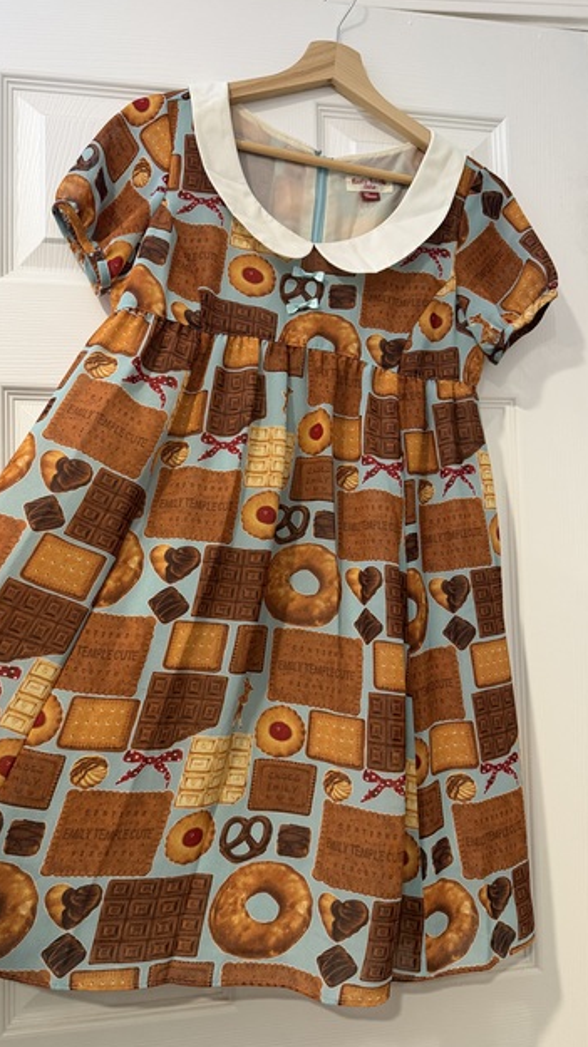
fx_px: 749
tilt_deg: +2.4
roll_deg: +0.9
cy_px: 522
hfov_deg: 42.6
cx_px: 228
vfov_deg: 69.9
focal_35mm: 27
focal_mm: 6.76
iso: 320
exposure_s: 1/60
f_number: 1.78
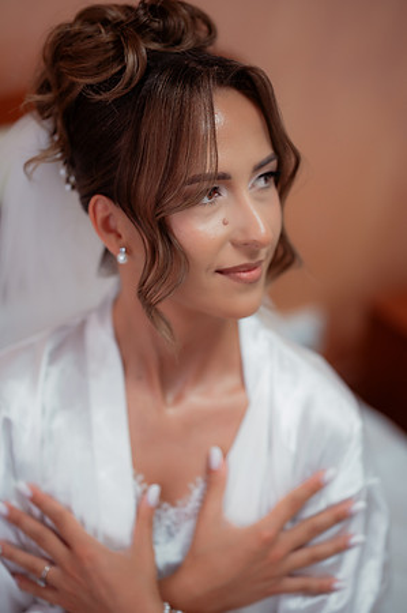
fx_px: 1445
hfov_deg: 16.0
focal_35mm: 85
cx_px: 204
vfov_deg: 23.9
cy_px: 306
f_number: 2
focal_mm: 85
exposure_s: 1/400
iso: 640
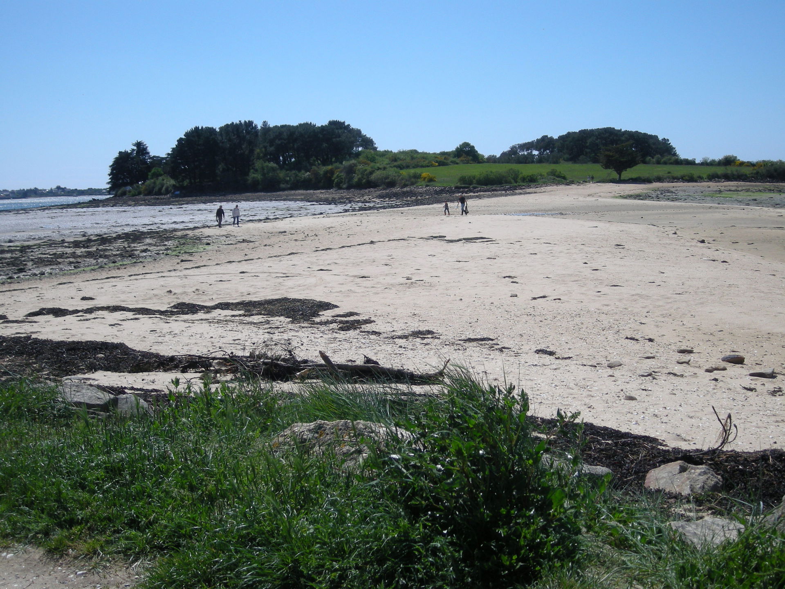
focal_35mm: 44
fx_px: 998
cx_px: 392
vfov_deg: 32.9
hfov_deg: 42.9
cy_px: 294
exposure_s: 1/306
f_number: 6.1
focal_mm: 7.1
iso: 50
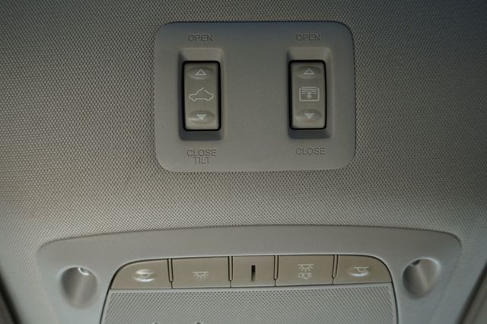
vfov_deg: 38.3
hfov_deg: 55.1
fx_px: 466
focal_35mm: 34
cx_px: 244
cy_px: 162
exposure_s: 1/80
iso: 100
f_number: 4.5
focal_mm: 23
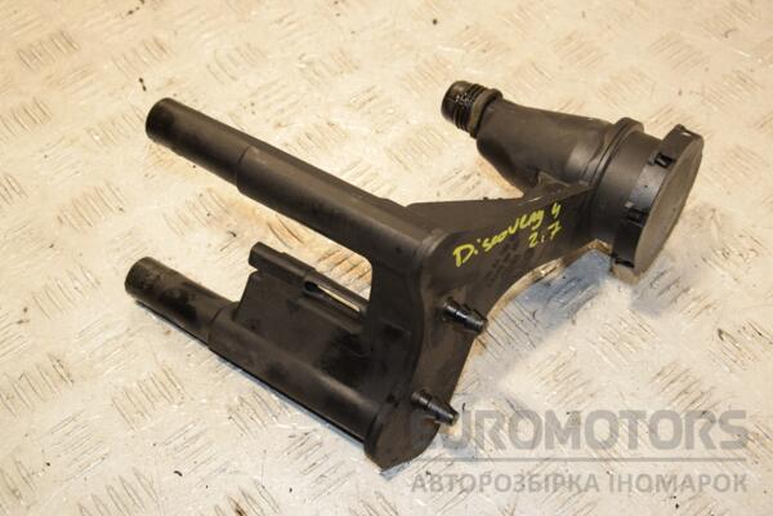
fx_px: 1224
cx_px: 386
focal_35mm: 57
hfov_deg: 35.1
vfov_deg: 23.8
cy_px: 258
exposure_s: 1/200
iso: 800
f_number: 7.1
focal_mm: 38
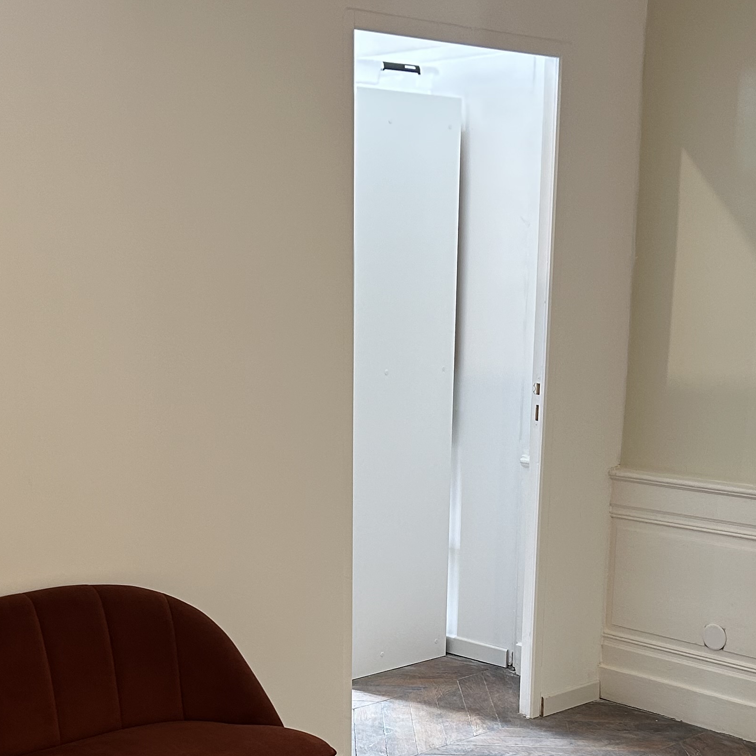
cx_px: 381
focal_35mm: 58
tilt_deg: -15.0
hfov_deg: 29.6
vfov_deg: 28.6
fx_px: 1433
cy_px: 651
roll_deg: +0.5
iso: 125
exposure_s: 1/50
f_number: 1.5
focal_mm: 5.7
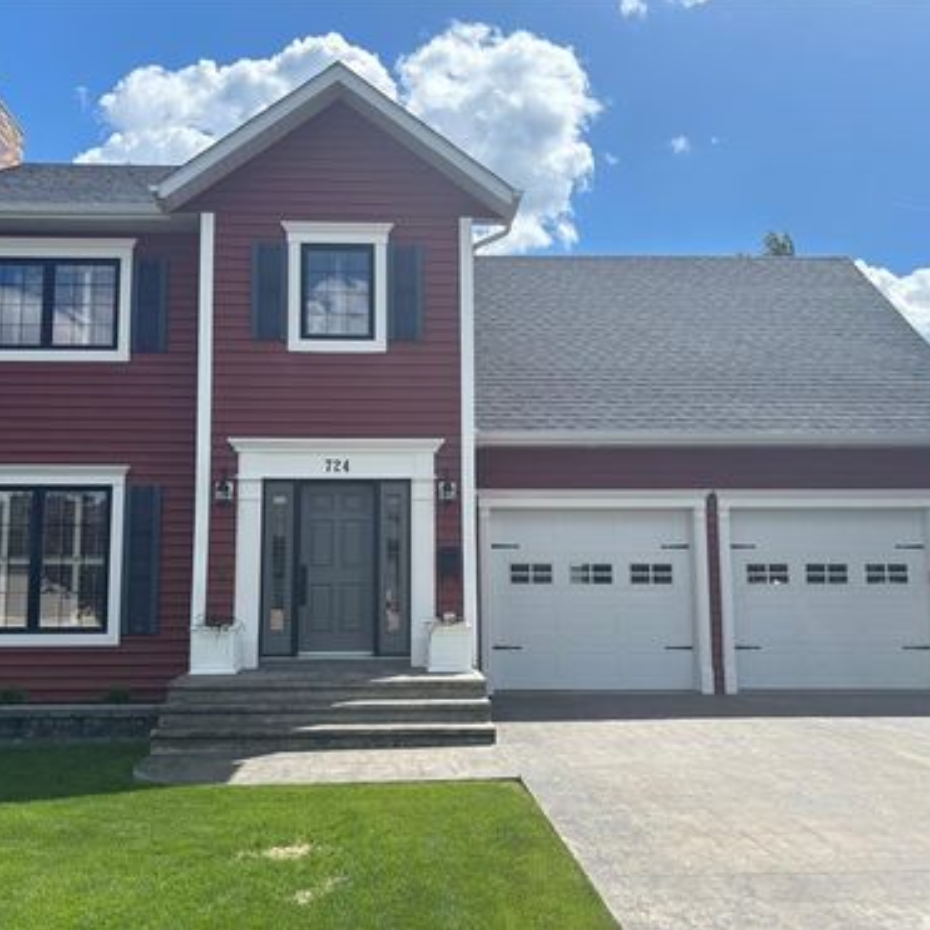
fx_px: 942
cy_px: 462
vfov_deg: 52.5
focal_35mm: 31
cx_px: 416
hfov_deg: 52.4
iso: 50
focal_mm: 5.96
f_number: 1.6
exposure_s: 1/3650
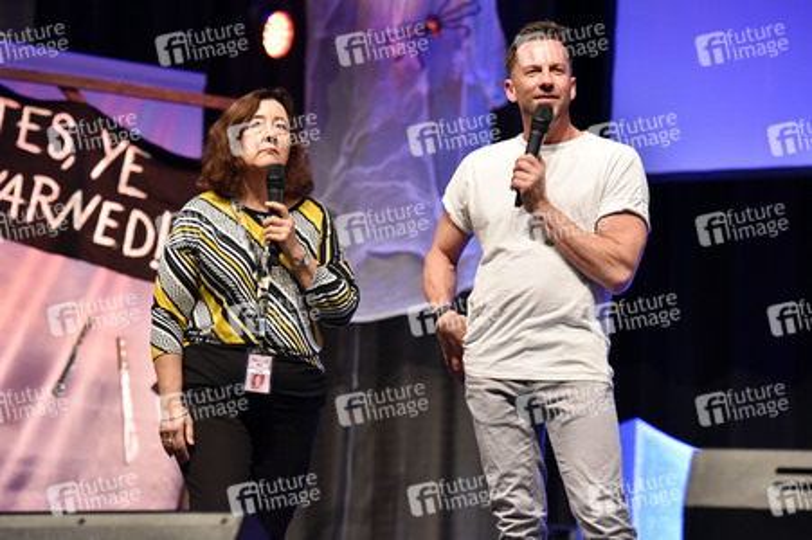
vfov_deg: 9.4
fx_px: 3268
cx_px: 406
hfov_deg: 14.2
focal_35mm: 145
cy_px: 270
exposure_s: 1/160
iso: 3200
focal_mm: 145
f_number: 4.5
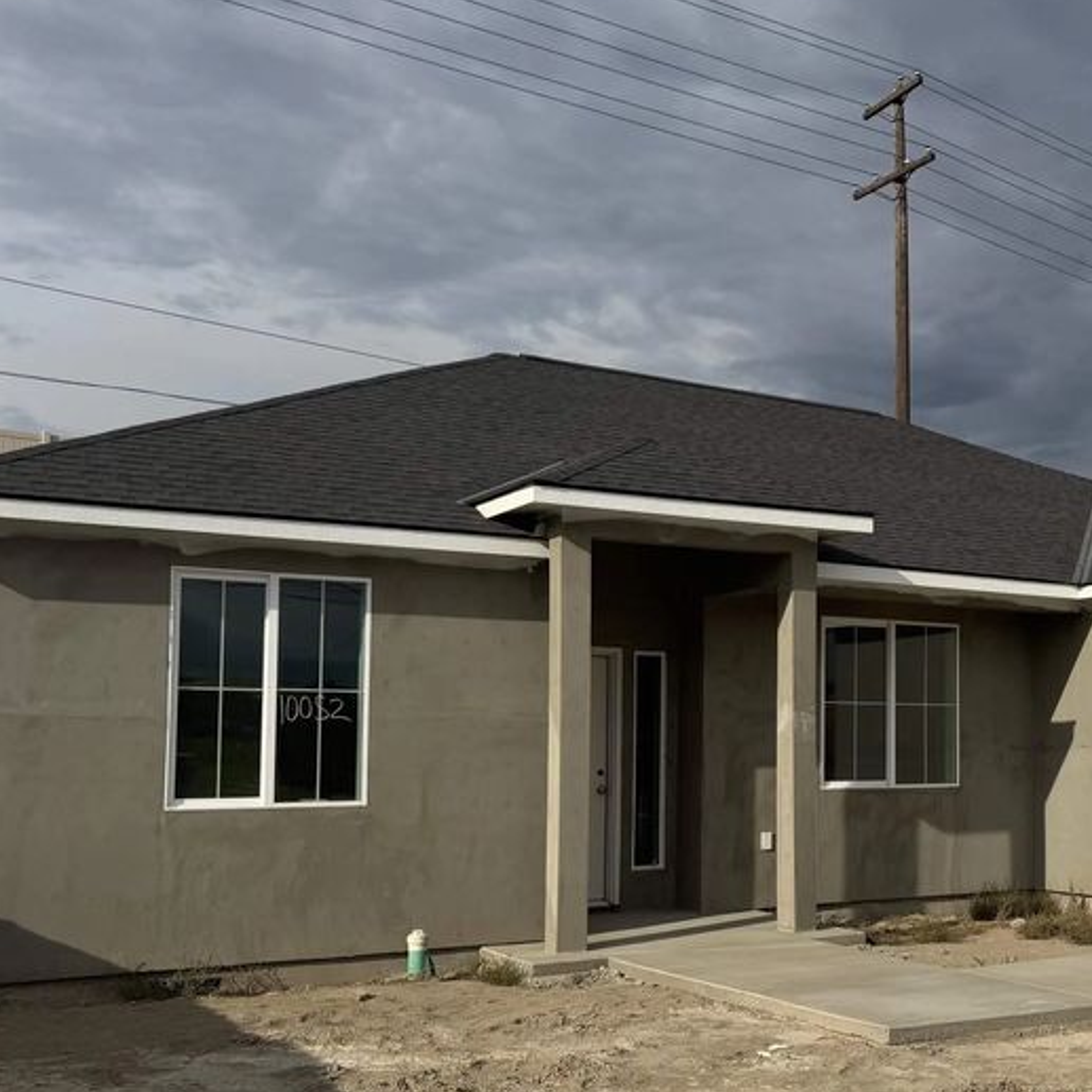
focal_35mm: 42
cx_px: 929
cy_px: 644
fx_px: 1499
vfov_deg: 39.9
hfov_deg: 38.0
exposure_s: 1/7937
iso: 80
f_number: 1.78
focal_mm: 6.76
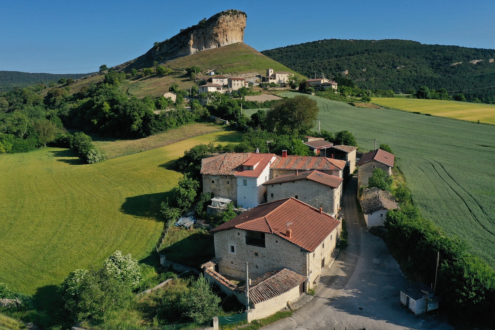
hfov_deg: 65.5
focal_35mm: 28
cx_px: 248
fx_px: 385
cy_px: 165
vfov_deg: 46.4
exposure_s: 1/640
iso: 100
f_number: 6.3
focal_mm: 10.26
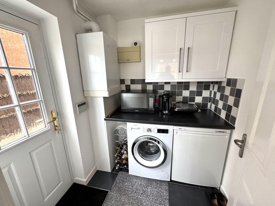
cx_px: 138
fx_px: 111
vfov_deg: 85.7
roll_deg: +0.8
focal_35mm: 14
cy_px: 103
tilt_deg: -14.2
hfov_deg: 102.1
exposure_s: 1/99
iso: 160
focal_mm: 2.22
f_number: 2.2
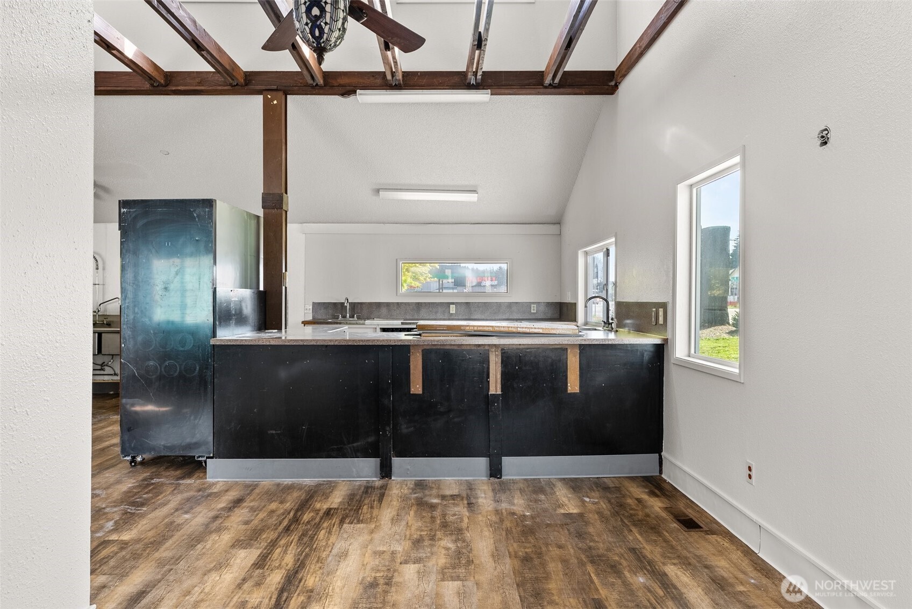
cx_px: 456
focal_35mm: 22
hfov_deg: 77.8
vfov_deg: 56.6
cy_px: 304
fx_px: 565
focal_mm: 22.3
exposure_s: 1/6
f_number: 8
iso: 500
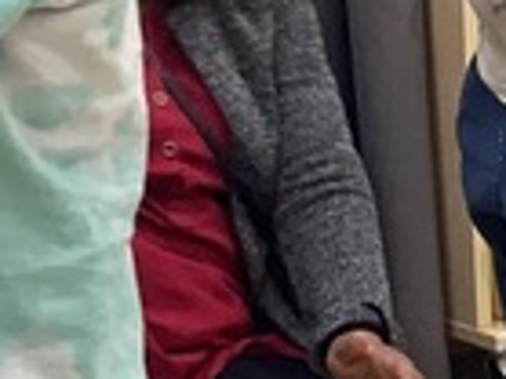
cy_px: 255
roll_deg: +0.6
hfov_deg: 10.5
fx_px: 2614
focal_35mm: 179
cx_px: 848
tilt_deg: -10.0
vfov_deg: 8.3
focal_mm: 3.3
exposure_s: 1/50
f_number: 2.4
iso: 125
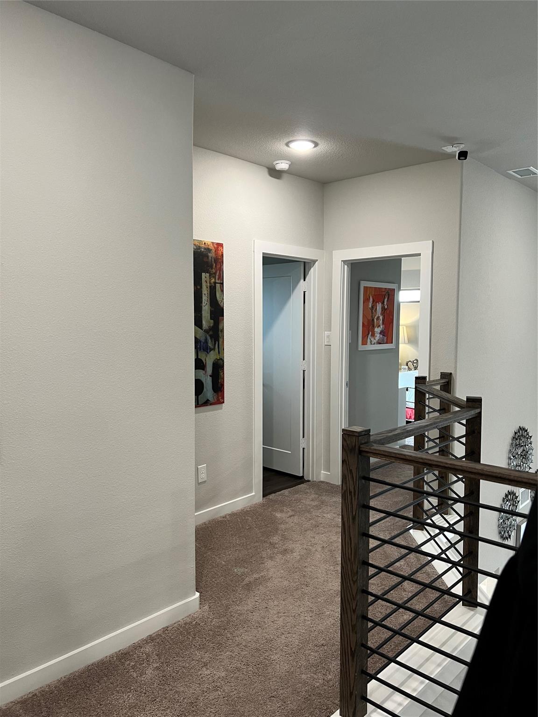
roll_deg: +2.0
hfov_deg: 53.1
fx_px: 539
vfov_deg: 67.3
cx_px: 269
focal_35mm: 26
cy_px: 358
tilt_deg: -2.1
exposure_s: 1/60
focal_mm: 5.7
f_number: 1.5
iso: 100
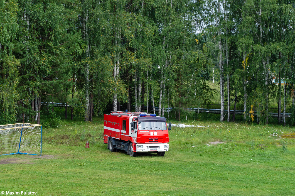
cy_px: 98
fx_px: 675
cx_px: 148
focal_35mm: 82
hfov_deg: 24.6
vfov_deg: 16.5
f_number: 7.1
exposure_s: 1/500
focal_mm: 55
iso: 200
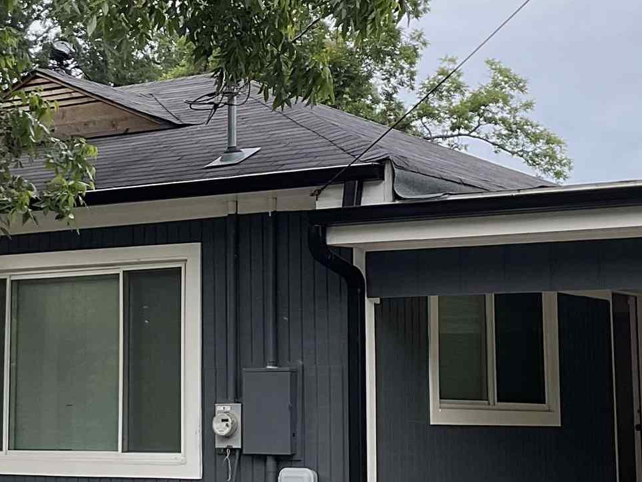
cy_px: 211
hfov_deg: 21.2
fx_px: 1706
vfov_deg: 16.1
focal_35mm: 92
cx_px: 224
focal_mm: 3
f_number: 1.8
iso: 25
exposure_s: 1/120
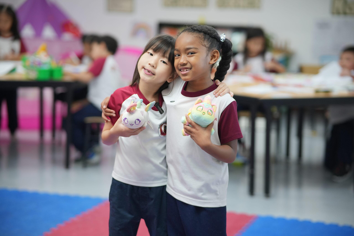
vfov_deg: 16.1
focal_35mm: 85
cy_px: 118
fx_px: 836
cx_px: 177
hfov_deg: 23.9
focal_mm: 85
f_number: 1.8
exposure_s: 1/320
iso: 1000
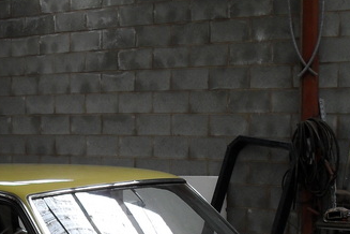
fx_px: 865
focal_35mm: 89
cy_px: 272
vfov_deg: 14.9
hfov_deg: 22.7
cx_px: 106
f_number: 3.2
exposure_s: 1/90
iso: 100
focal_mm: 6.3
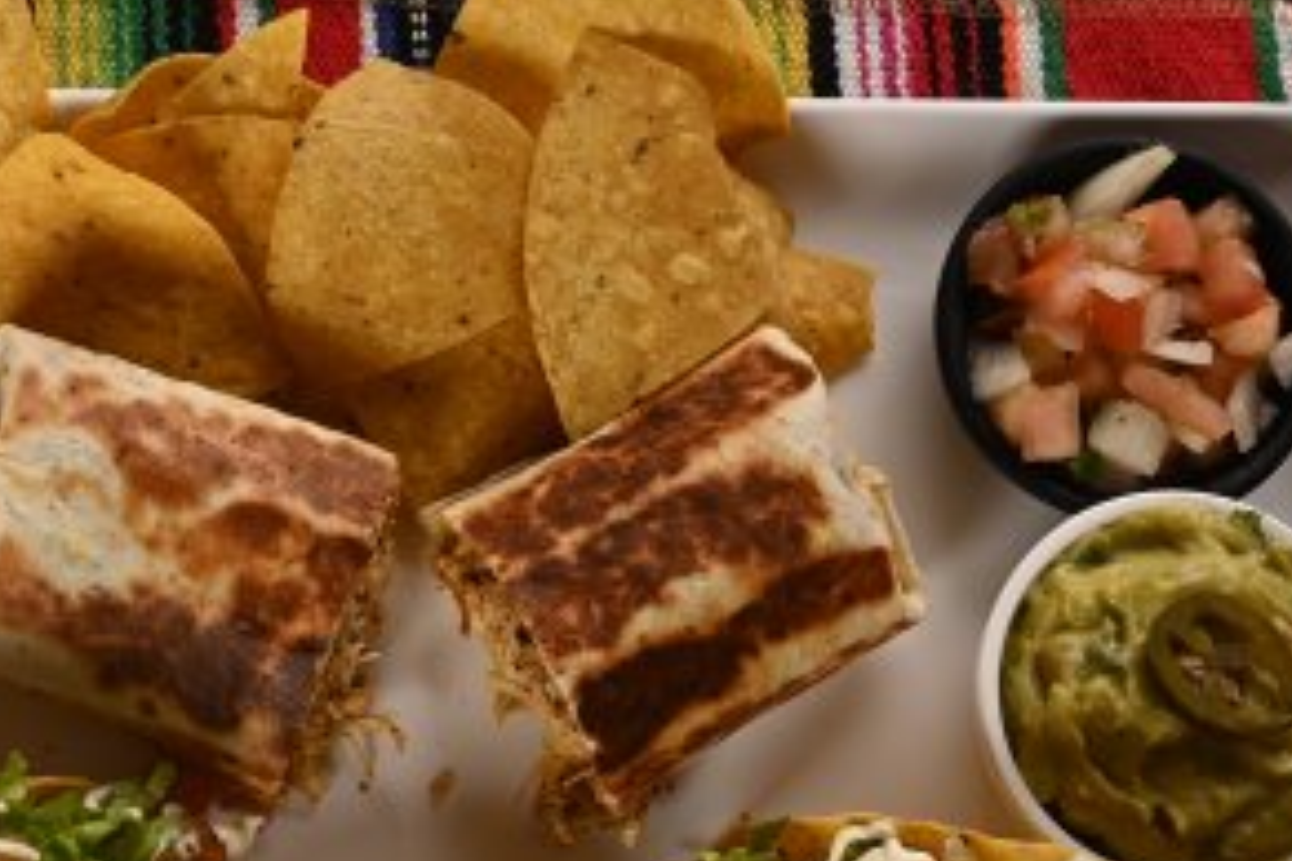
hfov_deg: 23.9
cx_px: 302
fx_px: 3014
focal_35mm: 84
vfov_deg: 16.0
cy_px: 828
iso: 200
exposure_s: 1/100
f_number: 16
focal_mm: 40
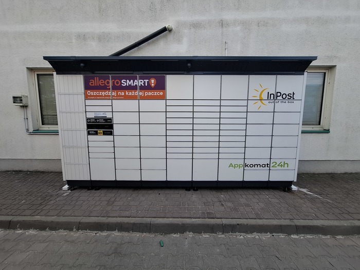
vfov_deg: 89.9
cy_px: 135
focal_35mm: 13
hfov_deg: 106.2
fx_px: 135
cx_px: 180
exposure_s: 1/190
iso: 40
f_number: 2.2
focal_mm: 1.74
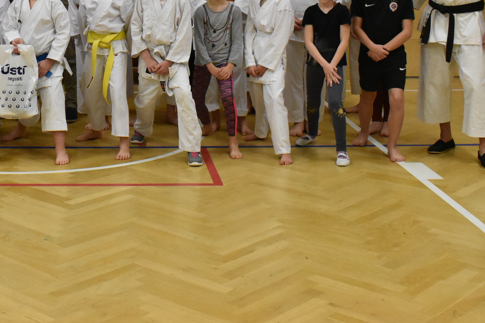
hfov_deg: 29.3
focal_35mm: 67
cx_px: 85
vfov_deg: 19.8
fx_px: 903
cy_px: 15
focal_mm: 22
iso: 4000
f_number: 5
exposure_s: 1/160
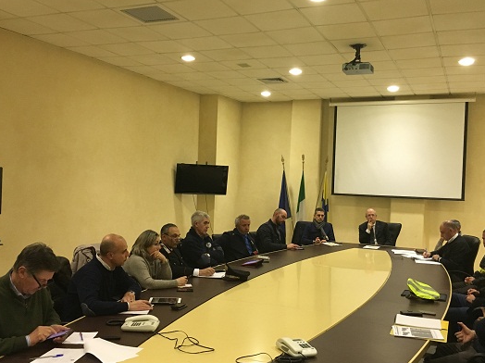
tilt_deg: +0.3
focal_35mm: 36
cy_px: 188
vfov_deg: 39.6
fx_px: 504
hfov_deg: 51.4
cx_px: 247
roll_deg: -1.7
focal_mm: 4.15
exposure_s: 1/20
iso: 200
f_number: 2.2
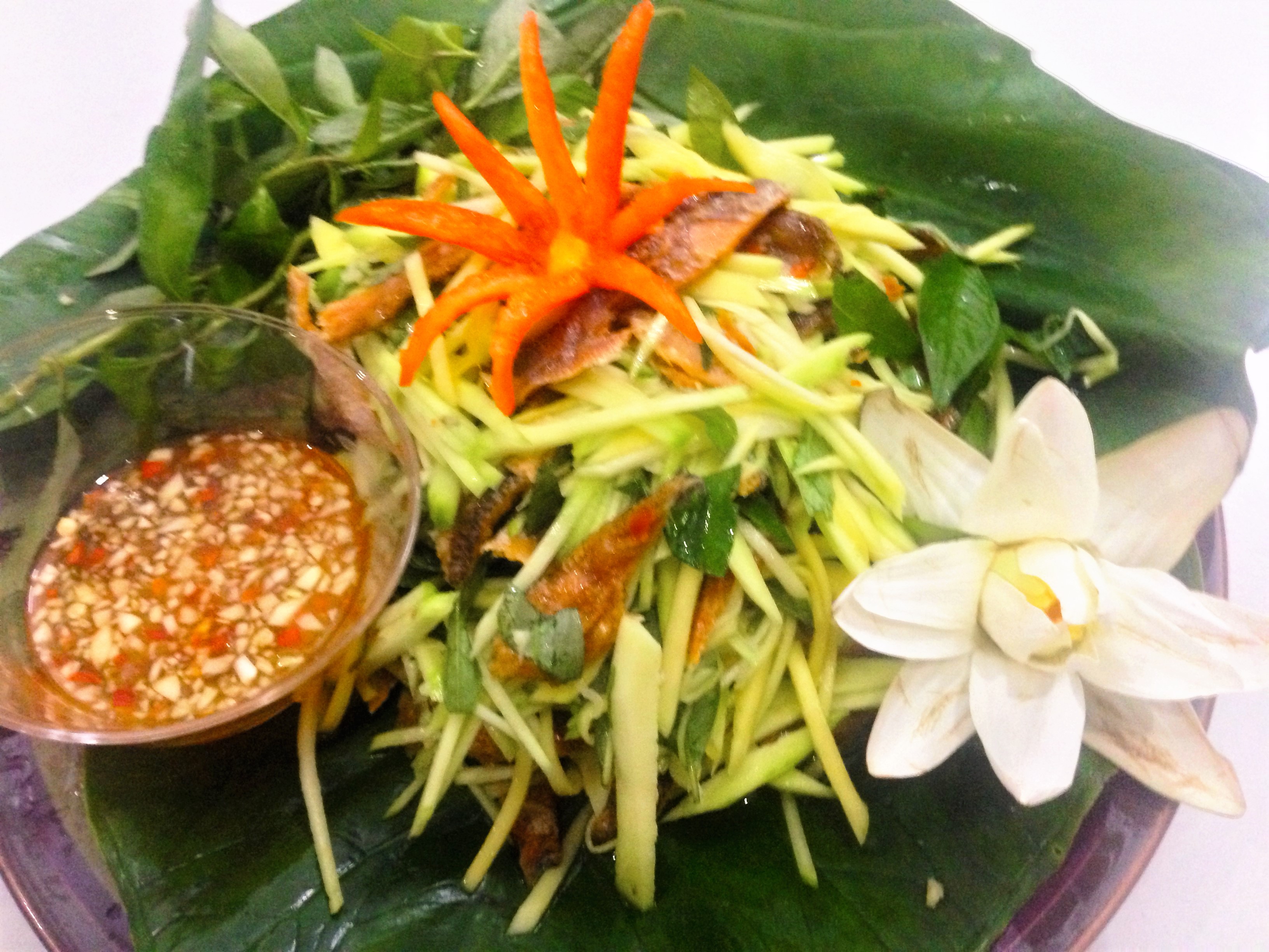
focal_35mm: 33
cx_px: 634
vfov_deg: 42.9
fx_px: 1210
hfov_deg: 55.4
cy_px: 476
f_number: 2.4
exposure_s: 1/15
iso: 400
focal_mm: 4.12
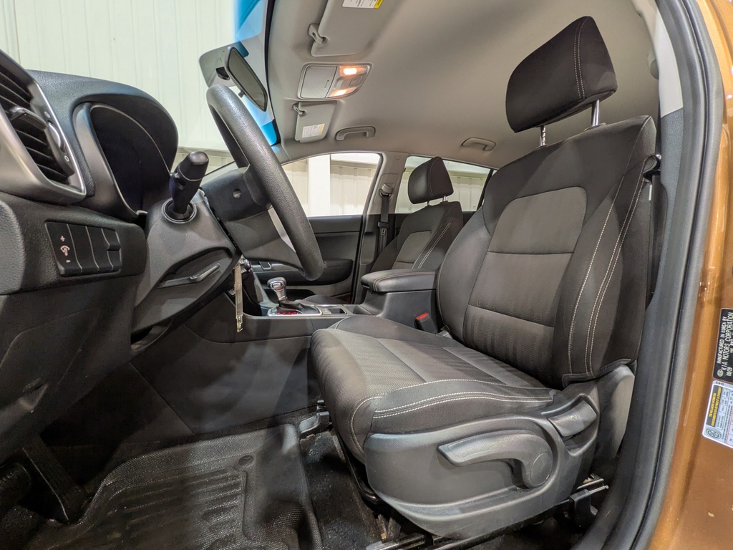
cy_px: 275
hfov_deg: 102.1
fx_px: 296
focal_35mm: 14
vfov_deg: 85.7
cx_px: 366
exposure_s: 1/30
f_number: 2.2
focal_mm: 1.83
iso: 79
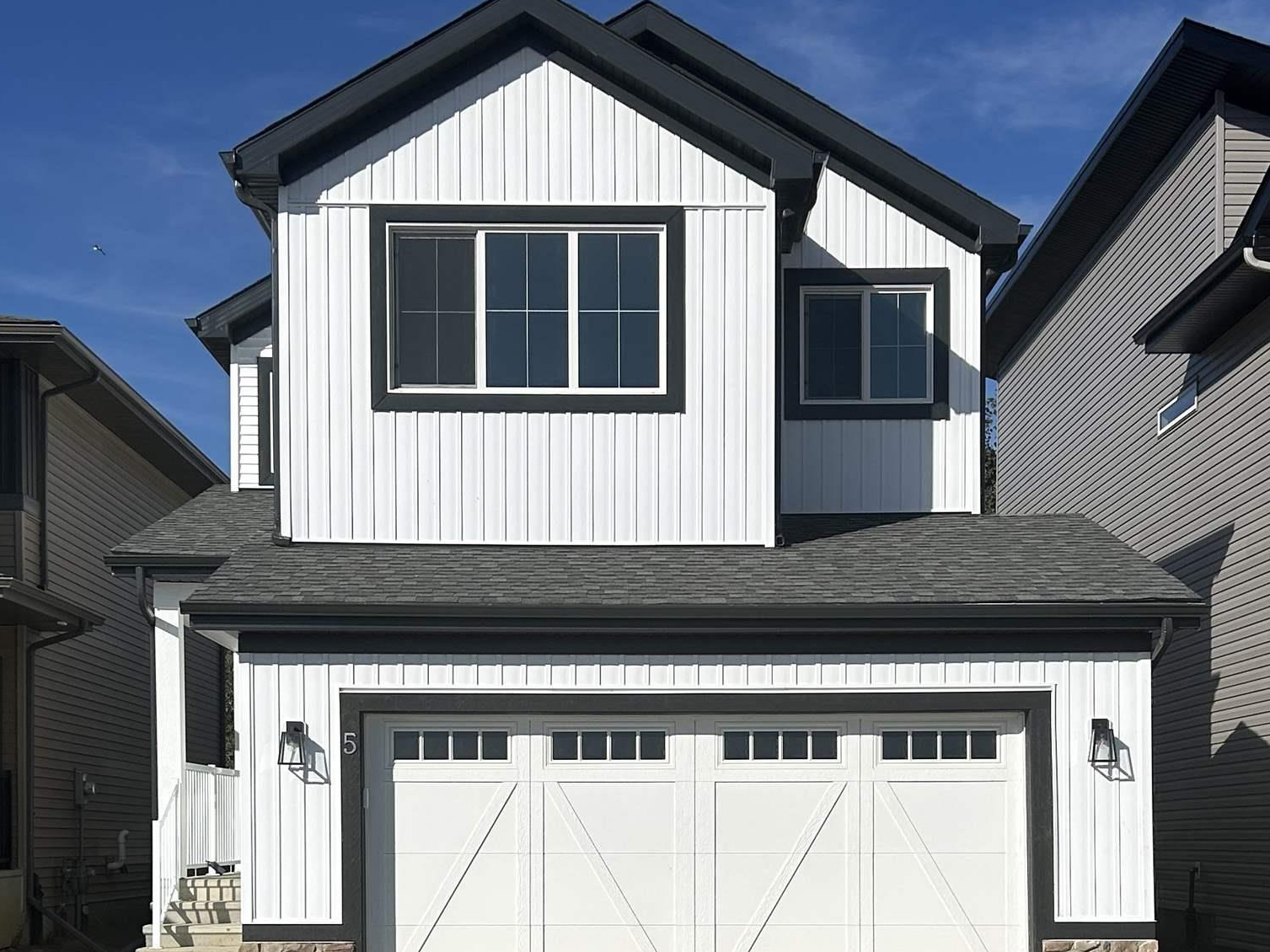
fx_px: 1944
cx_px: 641
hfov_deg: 36.2
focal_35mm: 53
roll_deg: +0.1
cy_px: 842
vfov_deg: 26.7
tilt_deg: -0.1
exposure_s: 1/9434
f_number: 1.5
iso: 50
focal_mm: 5.7
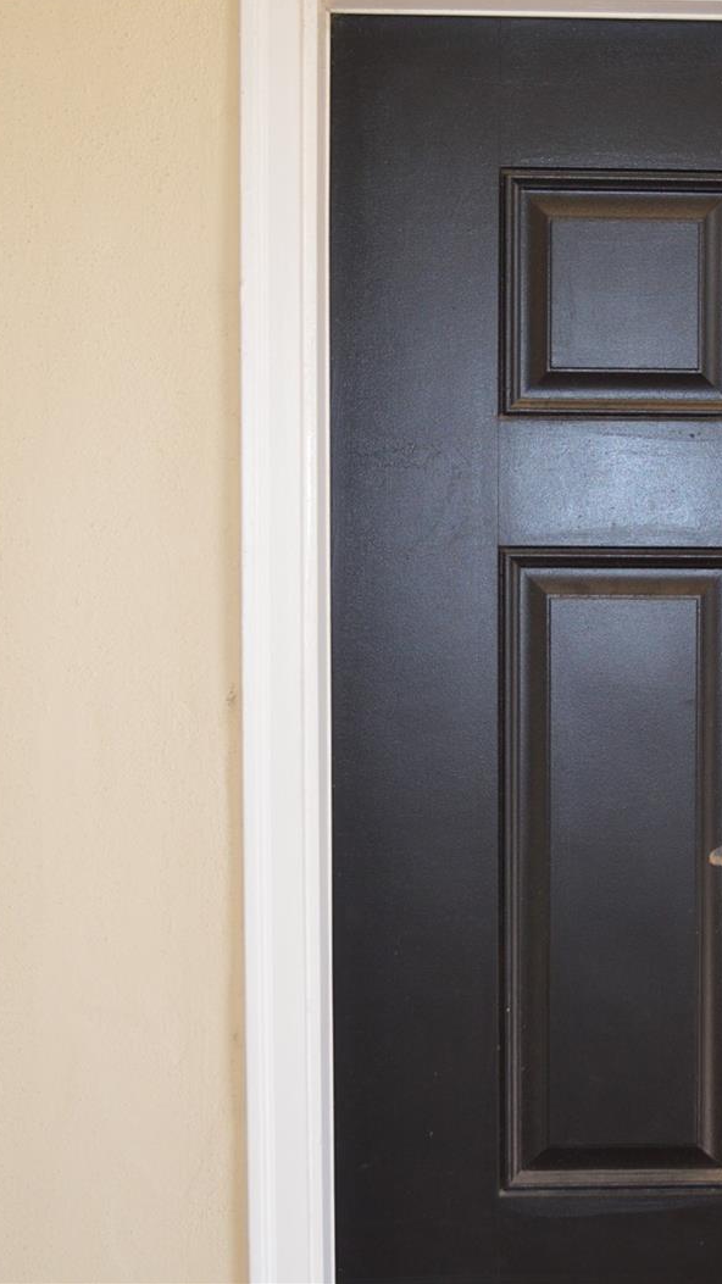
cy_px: 637
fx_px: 2111
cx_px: 765
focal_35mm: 62
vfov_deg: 33.8
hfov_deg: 18.8
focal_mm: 26
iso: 450
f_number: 4.2
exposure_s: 1/60
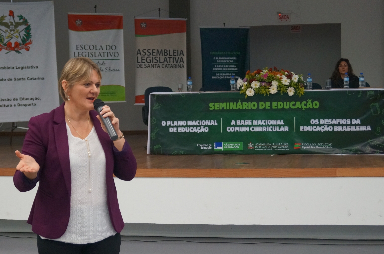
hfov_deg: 33.4
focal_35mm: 60
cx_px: 192
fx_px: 639
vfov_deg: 22.5
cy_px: 127
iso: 1600
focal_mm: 40
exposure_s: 1/160
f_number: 5.6
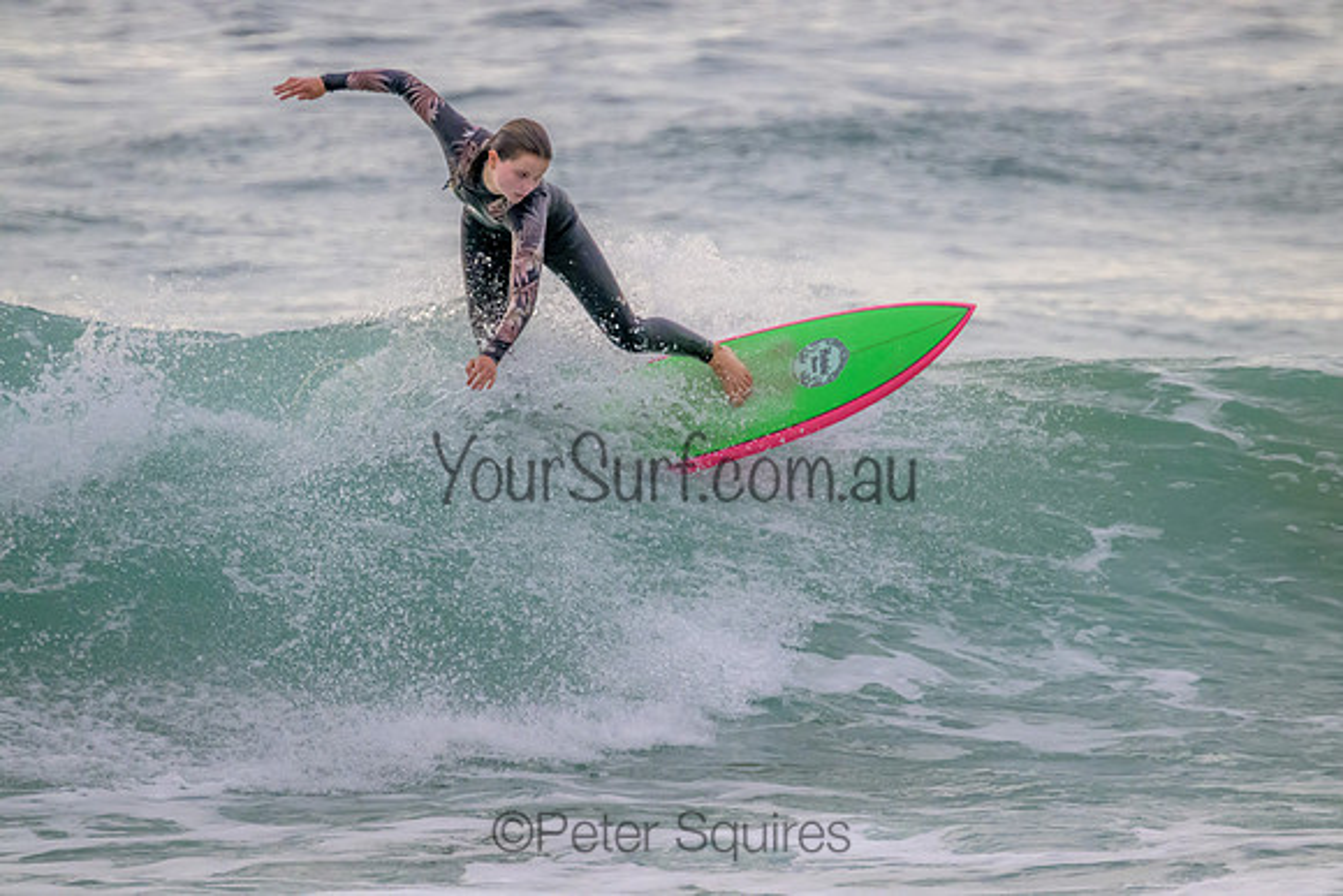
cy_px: 448
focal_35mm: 800
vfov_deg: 1.7
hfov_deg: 2.6
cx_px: 672
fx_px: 29850
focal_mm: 800
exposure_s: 1/2000
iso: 7200
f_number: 11
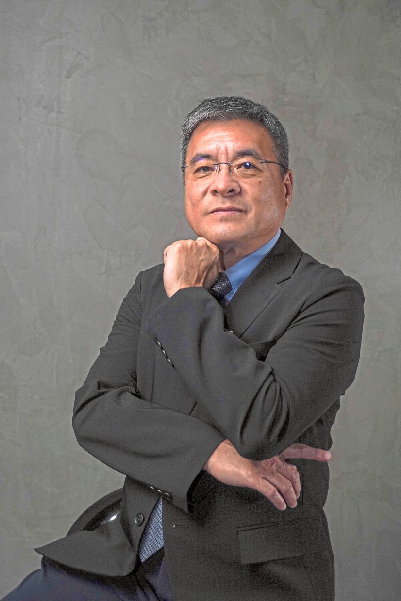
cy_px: 300
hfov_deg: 26.5
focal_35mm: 51
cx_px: 200
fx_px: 853
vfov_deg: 38.9
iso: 640
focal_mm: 34
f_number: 5
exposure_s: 1/200
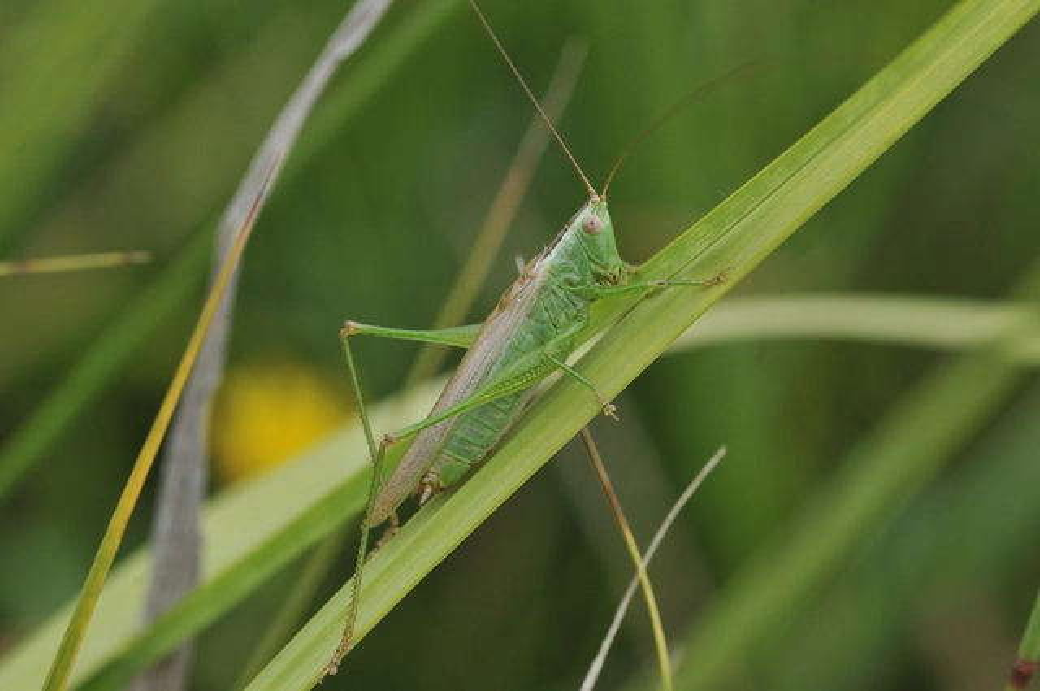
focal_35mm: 158
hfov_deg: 13.1
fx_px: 4544
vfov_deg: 8.7
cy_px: 346
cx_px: 520
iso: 400
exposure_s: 1/320
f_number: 13
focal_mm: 105
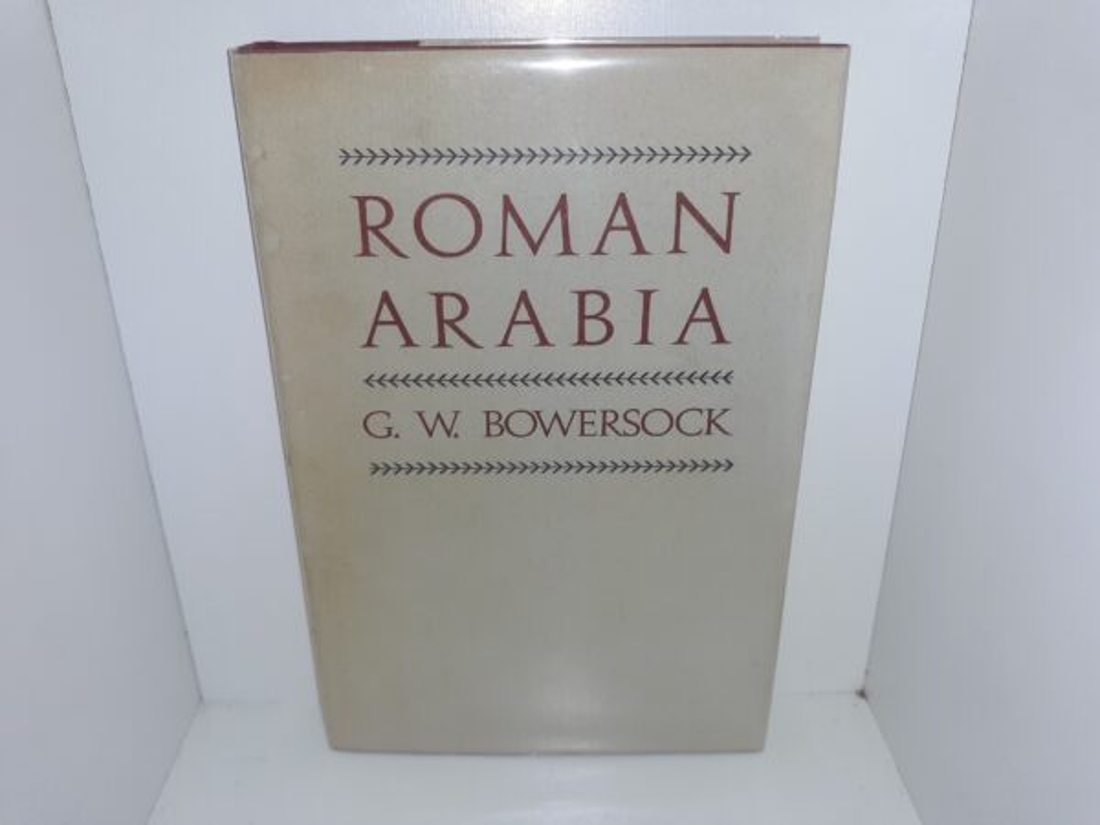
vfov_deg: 49.7
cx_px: 550
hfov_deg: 63.4
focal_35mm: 28
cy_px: 412
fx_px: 890
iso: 40
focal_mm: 3.7
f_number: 1.7
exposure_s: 1/217
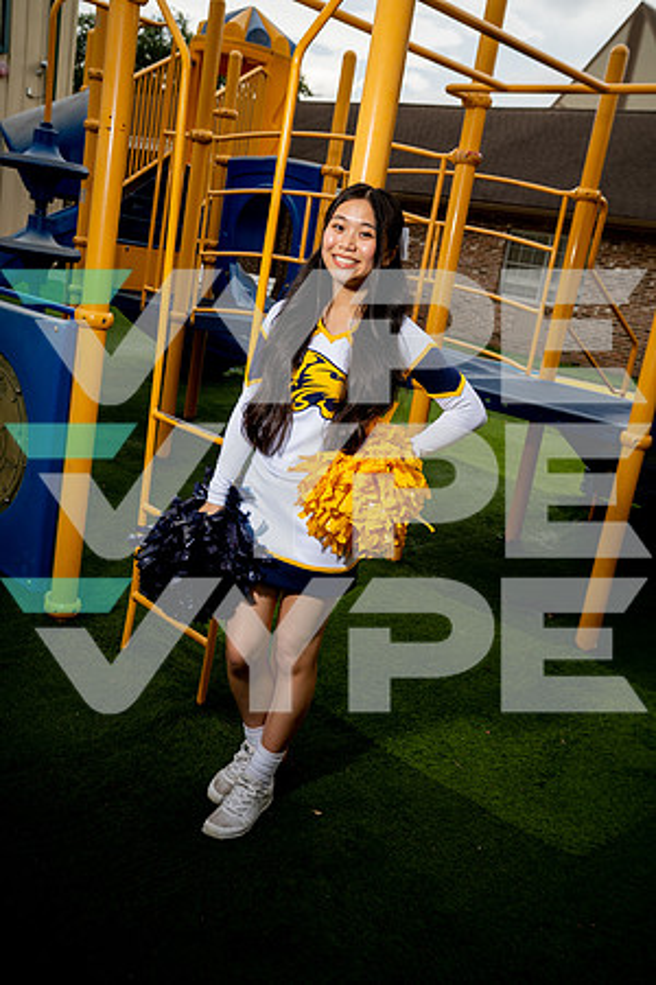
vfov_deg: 53.1
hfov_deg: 36.9
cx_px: 328
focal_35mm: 36
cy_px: 492
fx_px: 984
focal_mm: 36
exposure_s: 1/250
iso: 100
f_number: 5.6
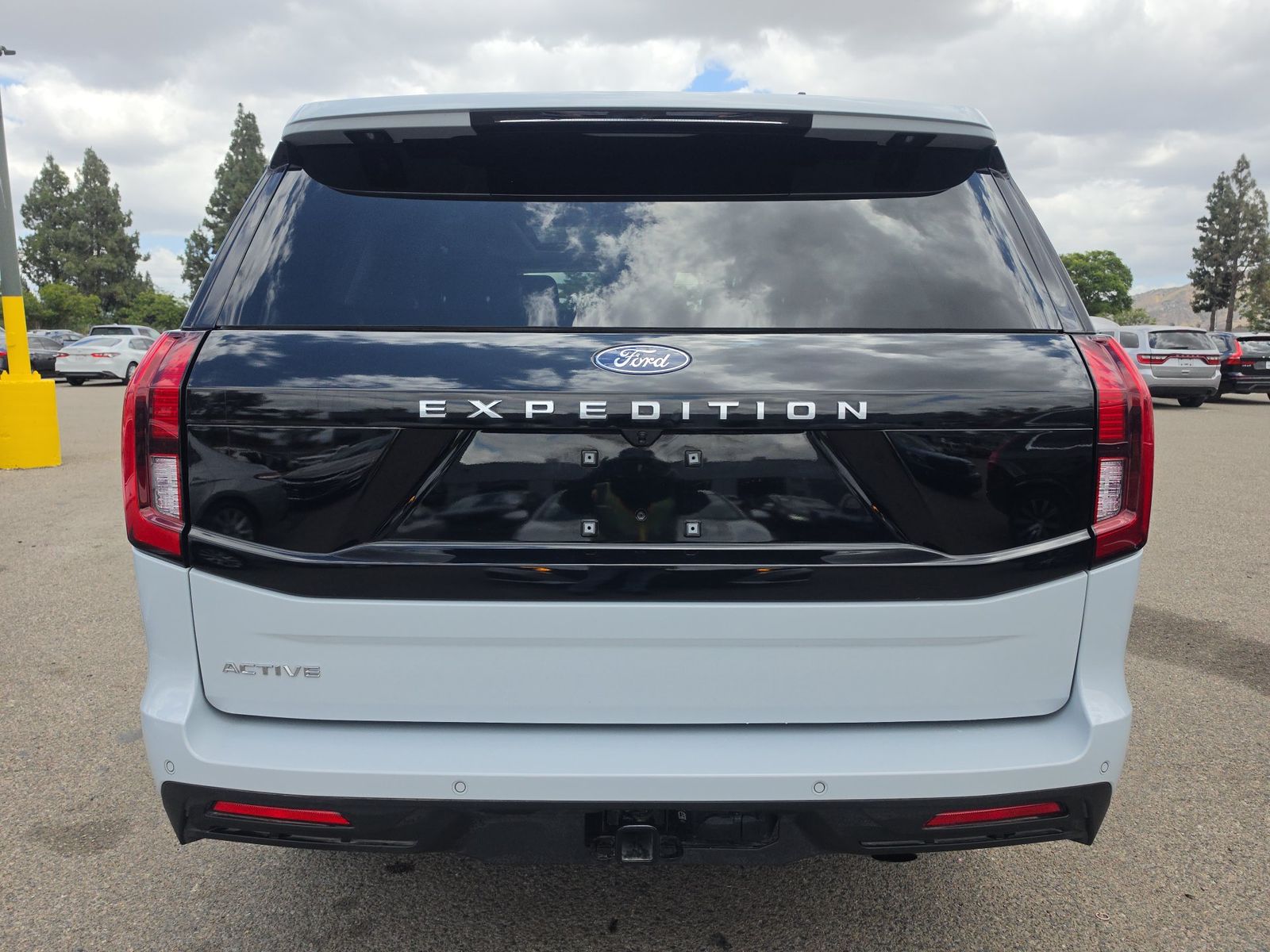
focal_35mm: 23
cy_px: 476
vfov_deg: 58.9
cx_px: 635
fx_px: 844
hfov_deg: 73.9
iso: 64
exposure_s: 1/5015
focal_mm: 6.5
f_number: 1.4
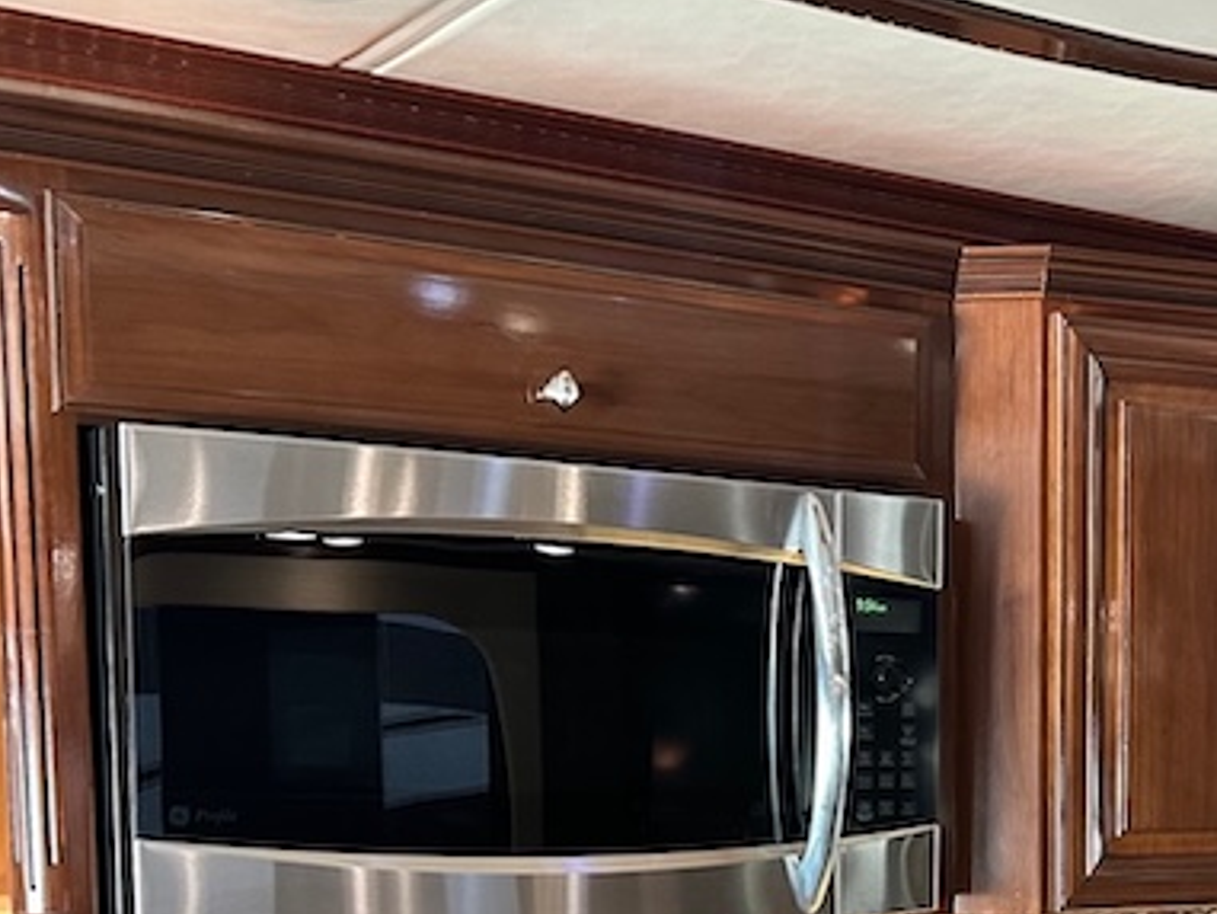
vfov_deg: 22.0
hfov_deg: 29.7
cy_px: 1013
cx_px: 1035
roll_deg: +0.3
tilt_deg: -6.9
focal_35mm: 63
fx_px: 2216
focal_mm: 6.86
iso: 400
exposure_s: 1/49
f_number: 1.78
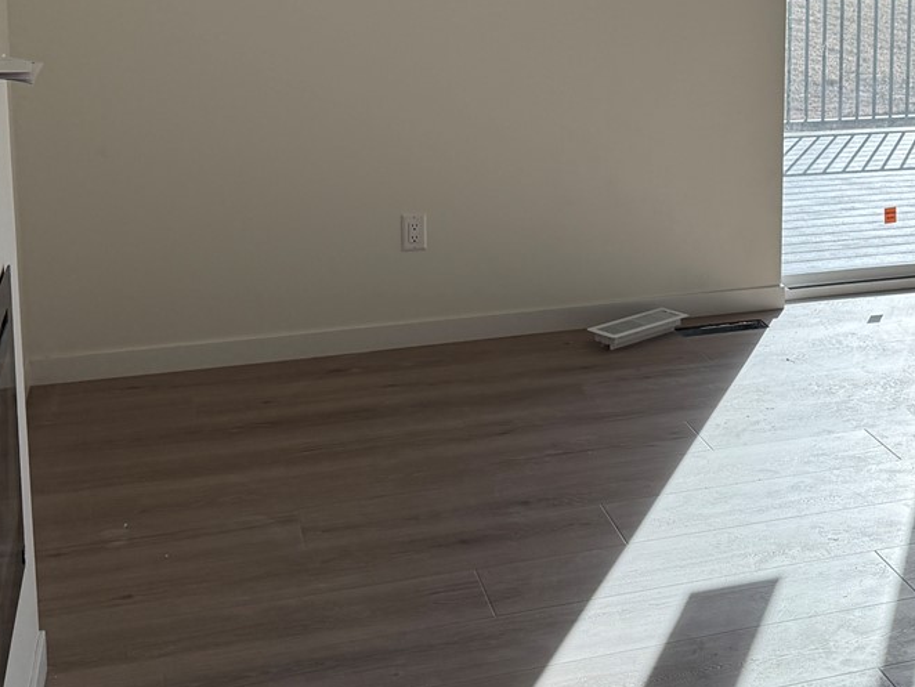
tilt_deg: -7.6
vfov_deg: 24.6
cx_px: 831
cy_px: 87
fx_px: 1534
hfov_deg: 31.6
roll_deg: -1.8
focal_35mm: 58
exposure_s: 1/2000
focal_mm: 6.76
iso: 80
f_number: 1.78
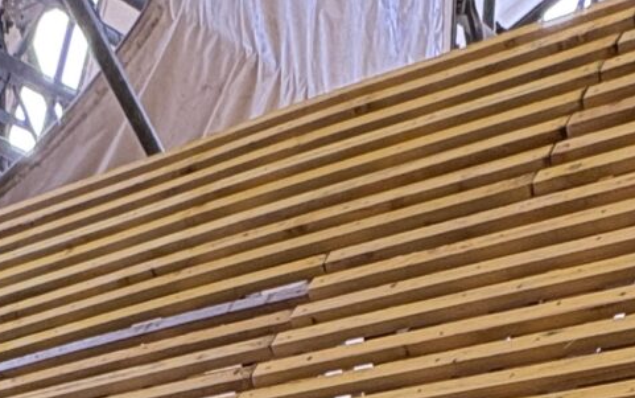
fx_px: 1368
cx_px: 129
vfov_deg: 11.0
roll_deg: +0.5
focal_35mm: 79
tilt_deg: -18.3
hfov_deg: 25.7
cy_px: 1183
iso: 100
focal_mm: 2.22
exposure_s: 1/99
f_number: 2.2
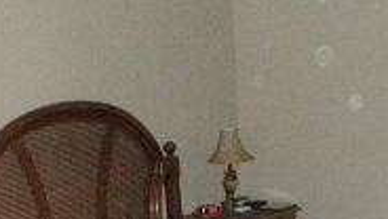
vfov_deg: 10.5
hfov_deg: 20.2
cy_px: 436
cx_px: 190
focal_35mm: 106
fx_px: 1092
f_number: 3.5
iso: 640
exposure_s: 1/30
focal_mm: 5
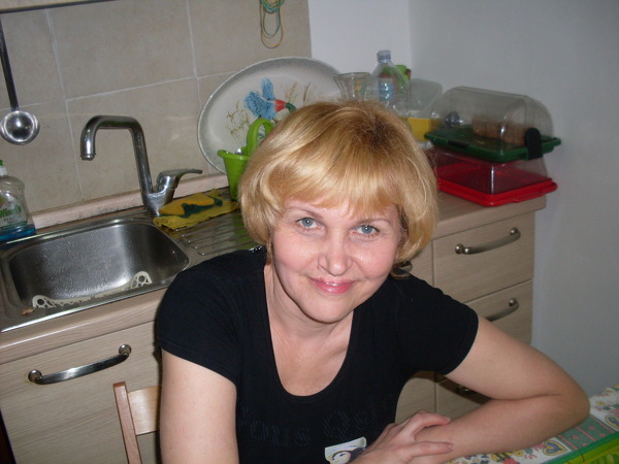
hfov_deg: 49.0
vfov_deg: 37.7
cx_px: 310
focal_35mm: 38
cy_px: 232
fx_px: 680
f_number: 2.8
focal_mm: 6.3
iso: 100
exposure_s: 1/45
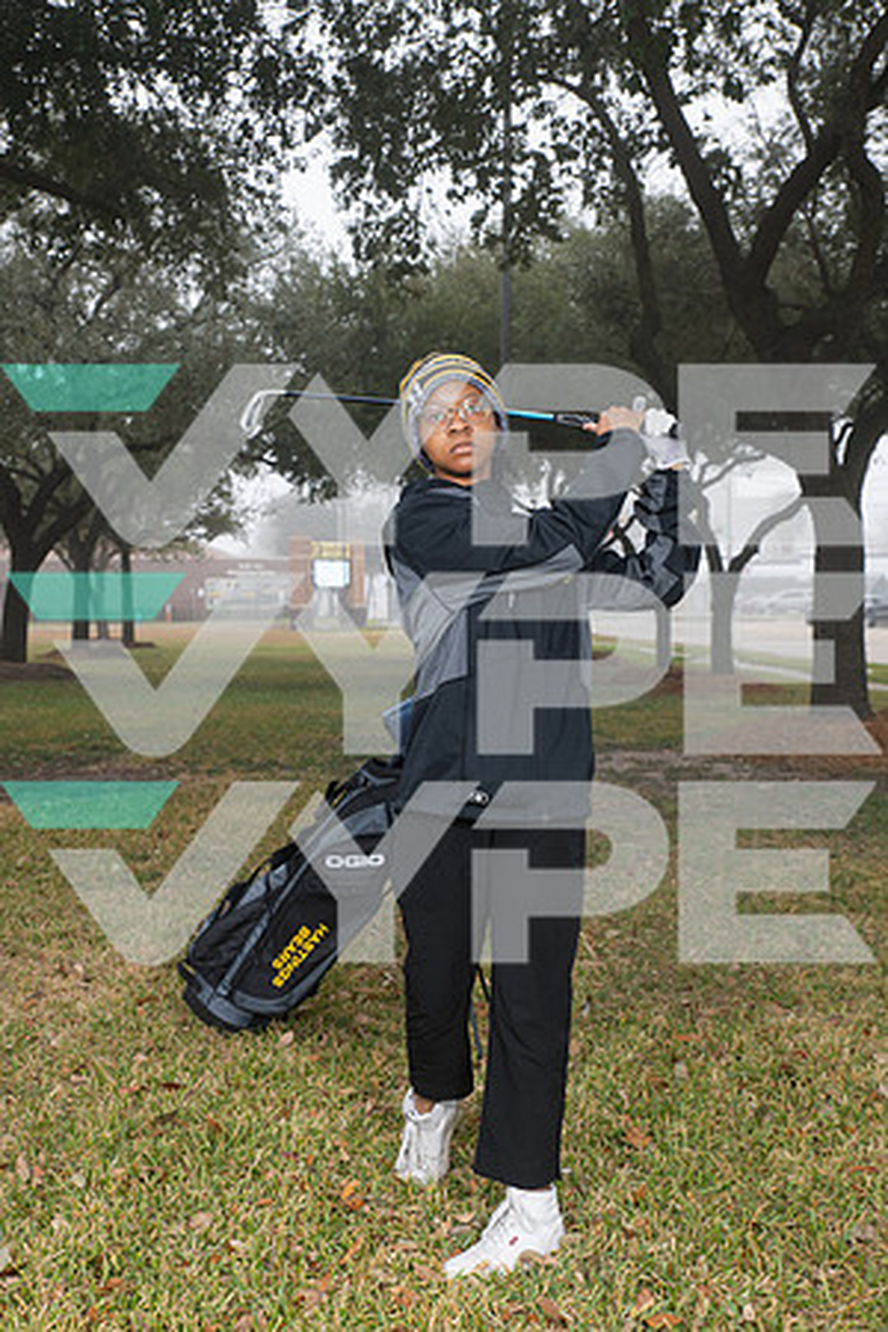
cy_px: 666
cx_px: 444
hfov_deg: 29.2
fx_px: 1702
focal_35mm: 46
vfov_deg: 42.7
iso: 250
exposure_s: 1/250
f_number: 7.1
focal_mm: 46
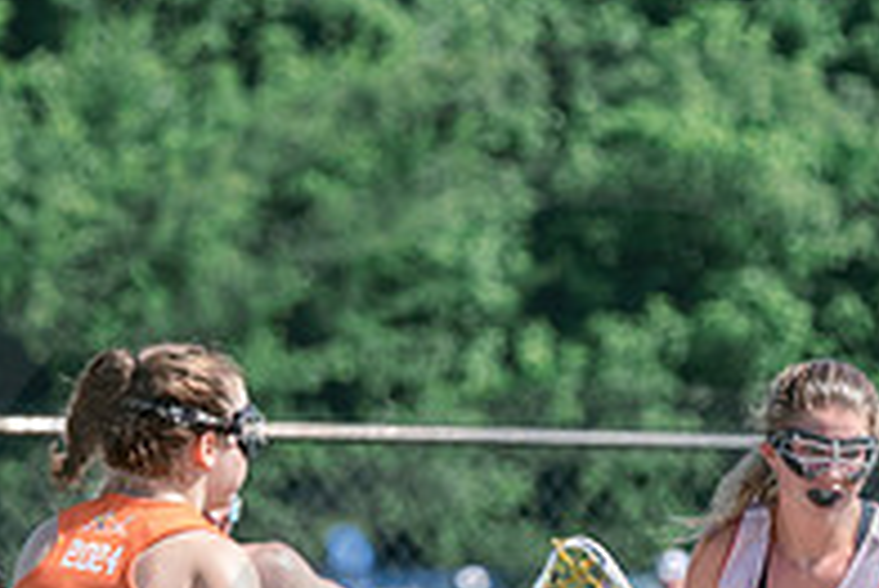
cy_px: 705
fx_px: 28563
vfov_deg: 1.2
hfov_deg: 1.8
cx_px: 935
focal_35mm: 1169
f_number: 5
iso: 400
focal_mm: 200
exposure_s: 1/1600
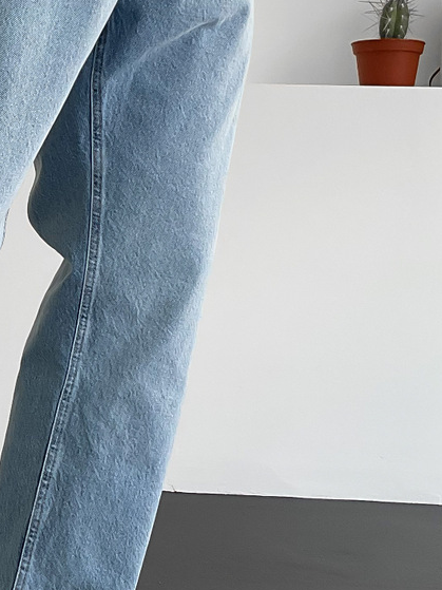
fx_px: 1414
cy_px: 208
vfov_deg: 23.5
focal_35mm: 83
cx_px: -54
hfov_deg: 17.1
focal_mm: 3
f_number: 1.8
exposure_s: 1/120
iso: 32
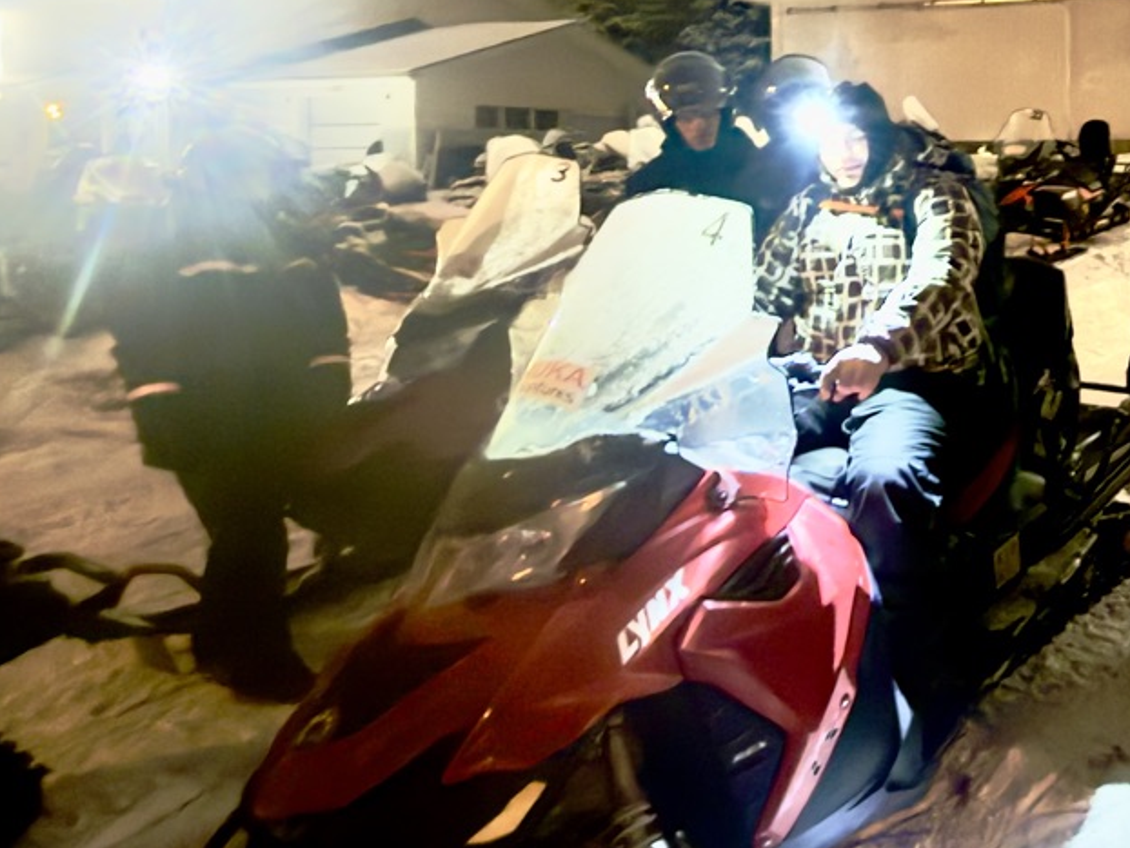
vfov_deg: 38.5
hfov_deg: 45.5
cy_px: 194
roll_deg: +0.5
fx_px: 1176
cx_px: 1059
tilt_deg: -0.9
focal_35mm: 36
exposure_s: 1/7
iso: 1250
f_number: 2.2
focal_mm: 2.22
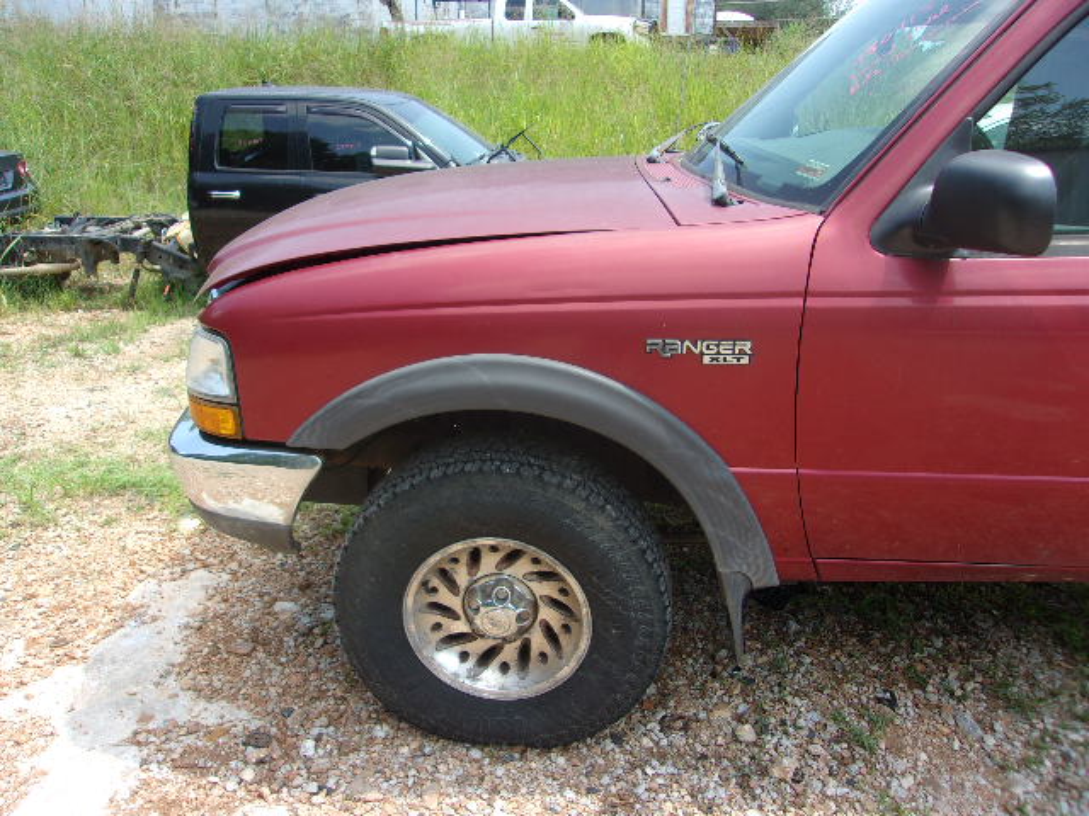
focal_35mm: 27
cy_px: 408
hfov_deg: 65.3
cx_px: 544
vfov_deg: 51.4
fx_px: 849
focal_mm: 4.9
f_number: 3
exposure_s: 1/320
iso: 80
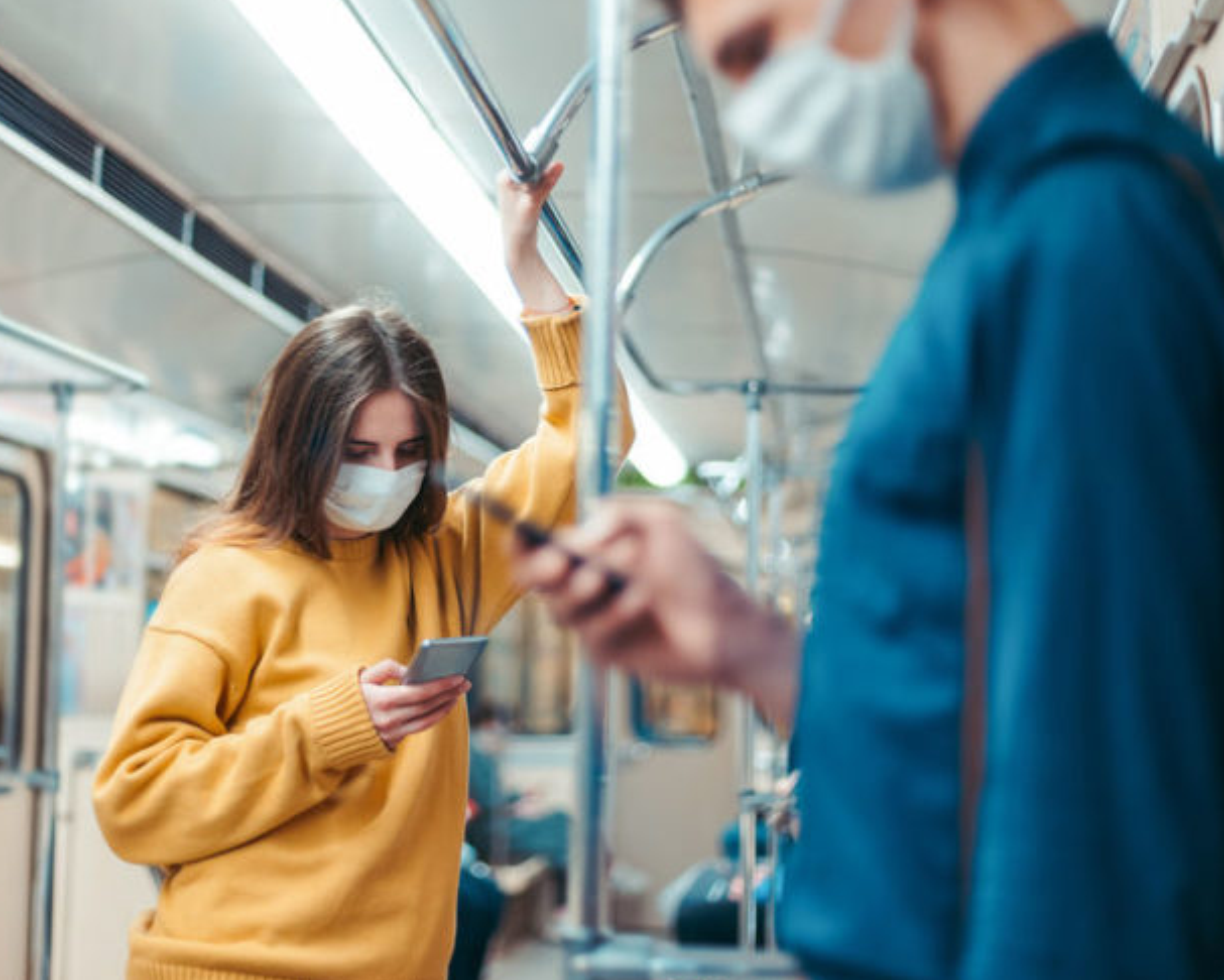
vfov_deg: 24.2
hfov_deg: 29.9
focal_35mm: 63
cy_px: 443
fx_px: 2283
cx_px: 487
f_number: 1.4
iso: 320
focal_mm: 50
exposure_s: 1/250
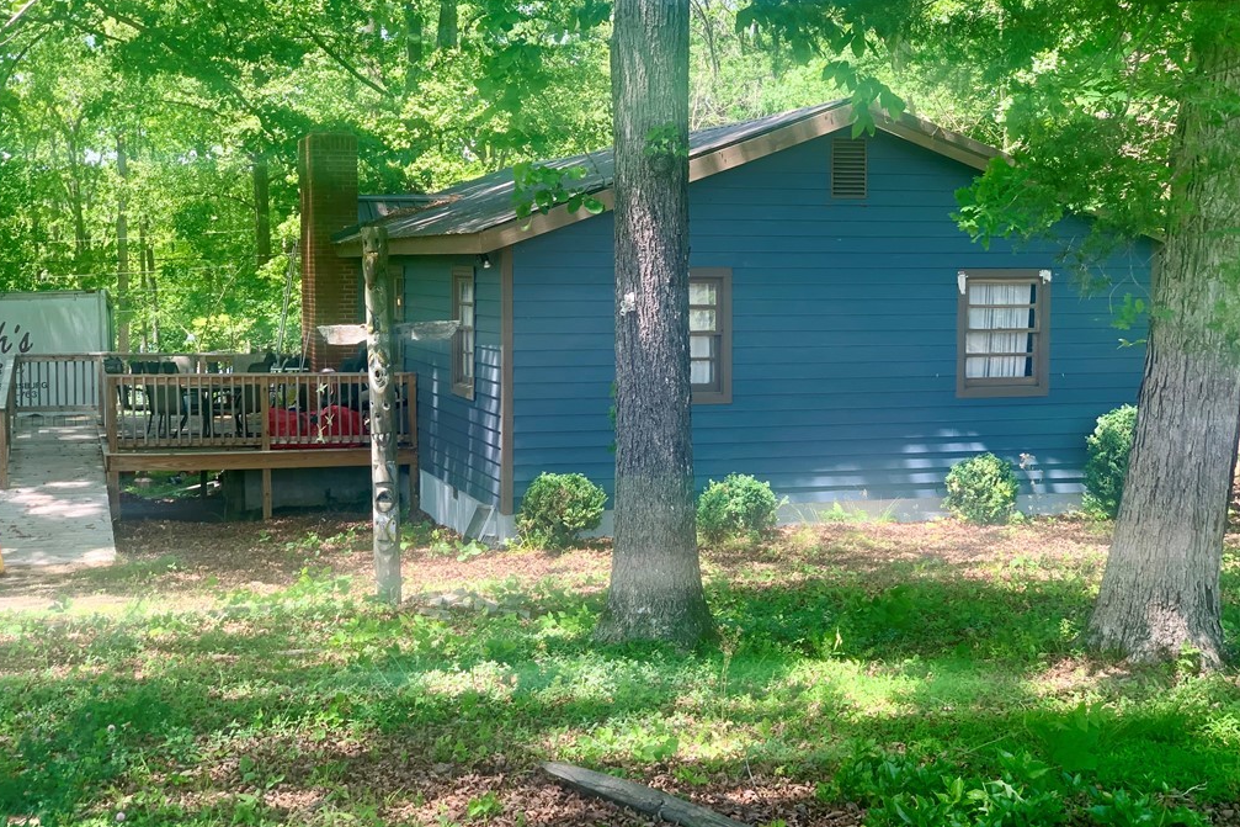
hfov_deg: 36.3
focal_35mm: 55
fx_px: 1894
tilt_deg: -3.5
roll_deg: -0.6
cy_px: 412
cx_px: 614
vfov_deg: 24.6
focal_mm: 6
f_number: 2.4
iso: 16
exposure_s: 1/86
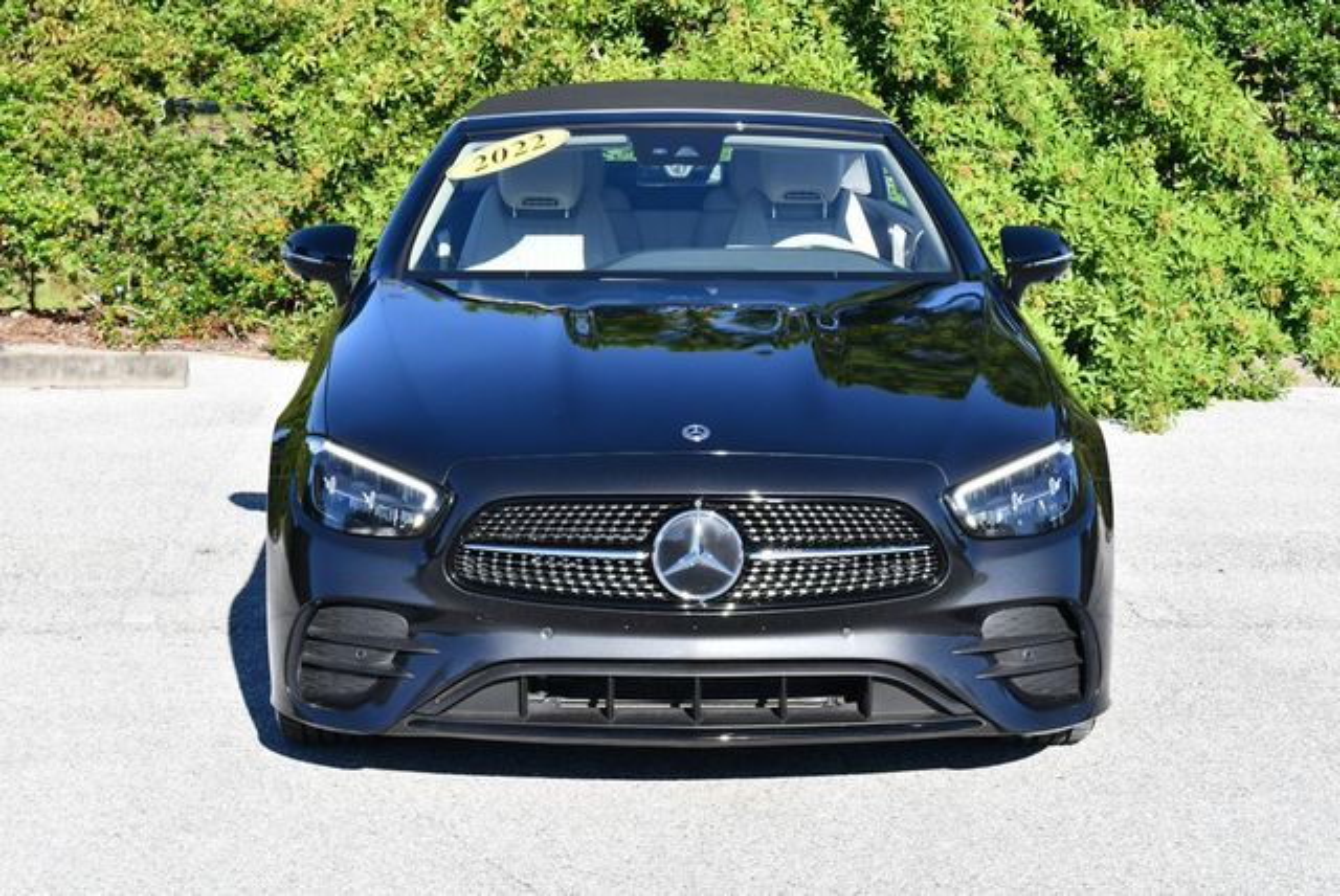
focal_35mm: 88
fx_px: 3278
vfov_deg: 15.6
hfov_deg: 23.1
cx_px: 670
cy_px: 448
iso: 200
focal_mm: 44
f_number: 8
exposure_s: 1/250
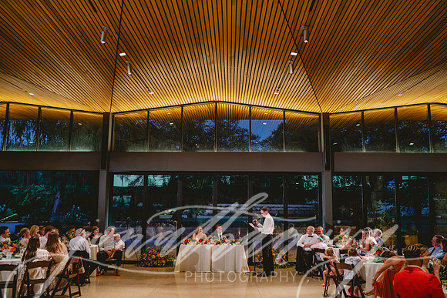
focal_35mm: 35
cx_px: 224
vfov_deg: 37.9
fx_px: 435
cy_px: 149
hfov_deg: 54.4
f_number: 2
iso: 2000
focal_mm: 35
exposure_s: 1/125
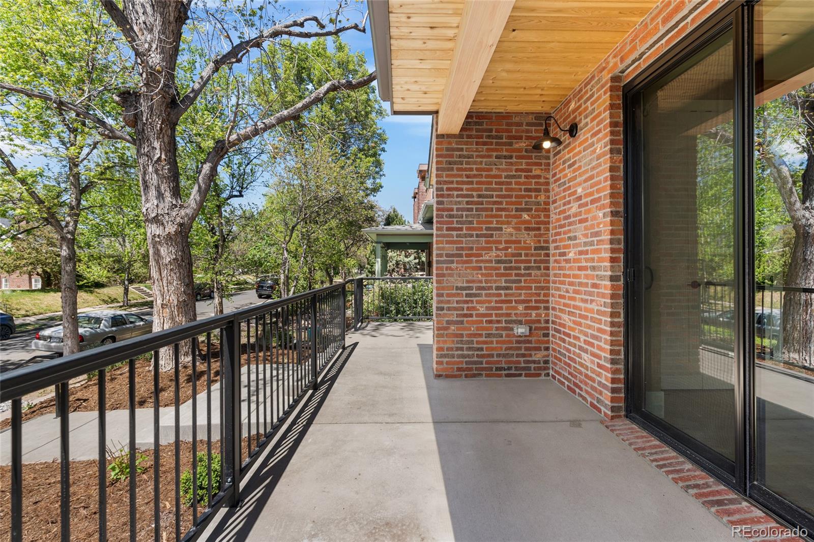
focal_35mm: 16
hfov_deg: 95.0
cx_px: 407
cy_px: 271
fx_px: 373
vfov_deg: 72.0
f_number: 8
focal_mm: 16.5
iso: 100
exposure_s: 1/20
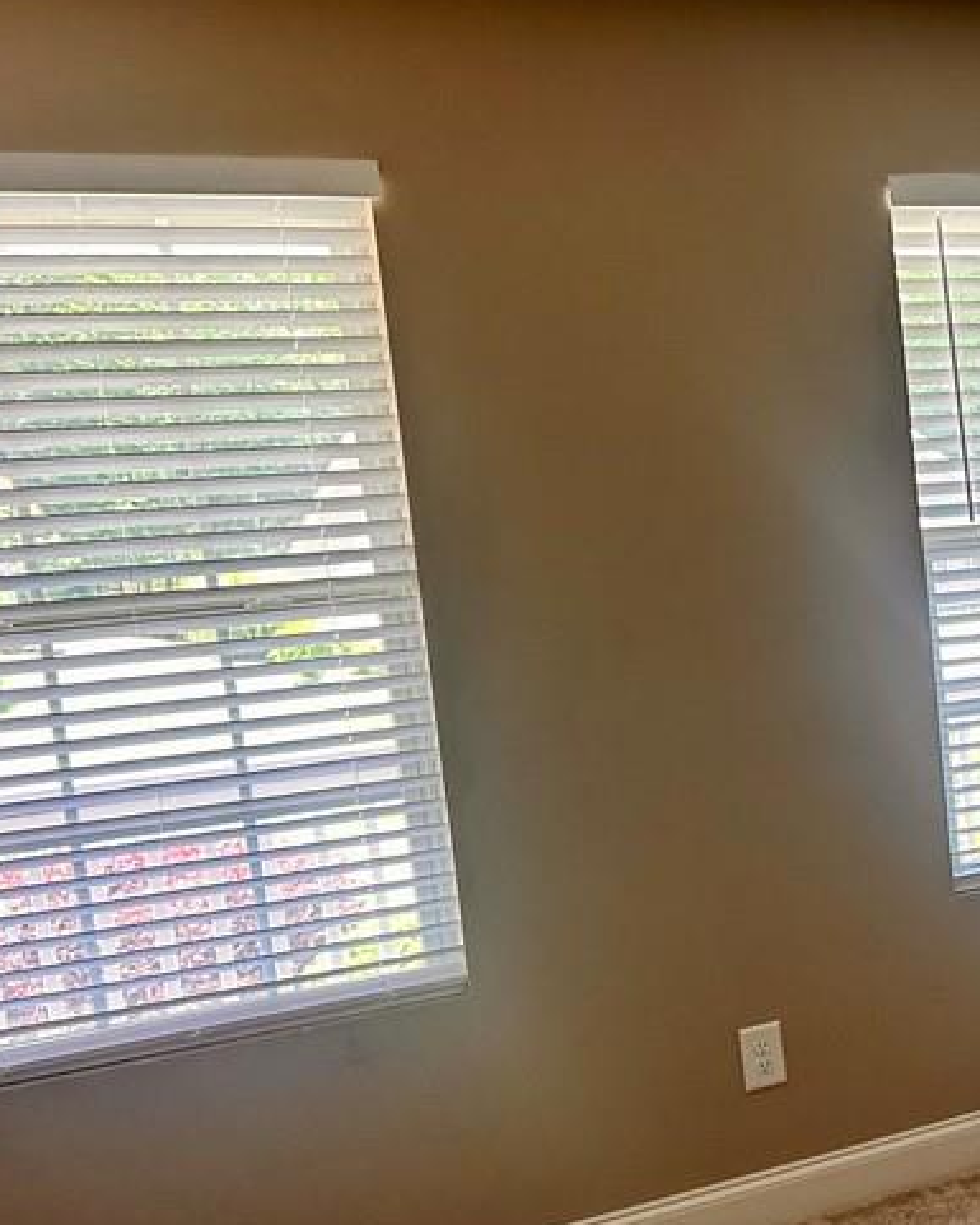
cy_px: 721
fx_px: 1957
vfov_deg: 34.6
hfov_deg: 24.8
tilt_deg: -7.4
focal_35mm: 54
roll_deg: +4.6
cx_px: 1235
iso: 125
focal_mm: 5.7
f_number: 1.5
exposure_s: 1/121
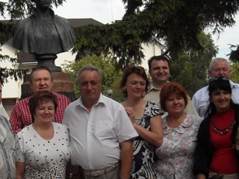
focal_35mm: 73
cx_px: 103
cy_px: 106
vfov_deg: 20.1
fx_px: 504
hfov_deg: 26.7
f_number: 5.6
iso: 64
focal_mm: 5.7
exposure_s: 1/192
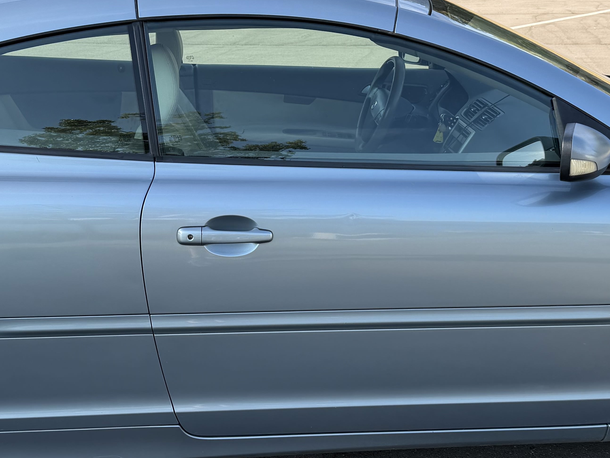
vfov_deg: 27.5
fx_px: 934
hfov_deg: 36.1
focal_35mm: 53
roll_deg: +0.2
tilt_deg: -13.3
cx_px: 262
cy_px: 208
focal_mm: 6.76
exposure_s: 1/1046
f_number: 1.78
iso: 80
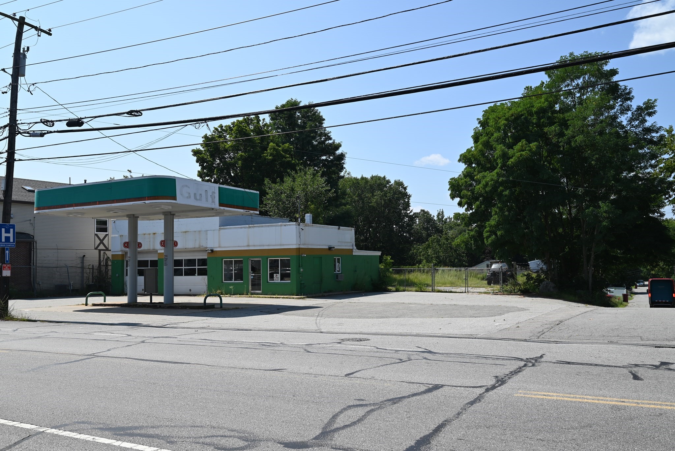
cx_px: 338
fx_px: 563
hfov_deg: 61.9
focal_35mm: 30
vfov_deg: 43.6
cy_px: 226
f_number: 7.1
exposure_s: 1/400
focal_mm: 30
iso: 100
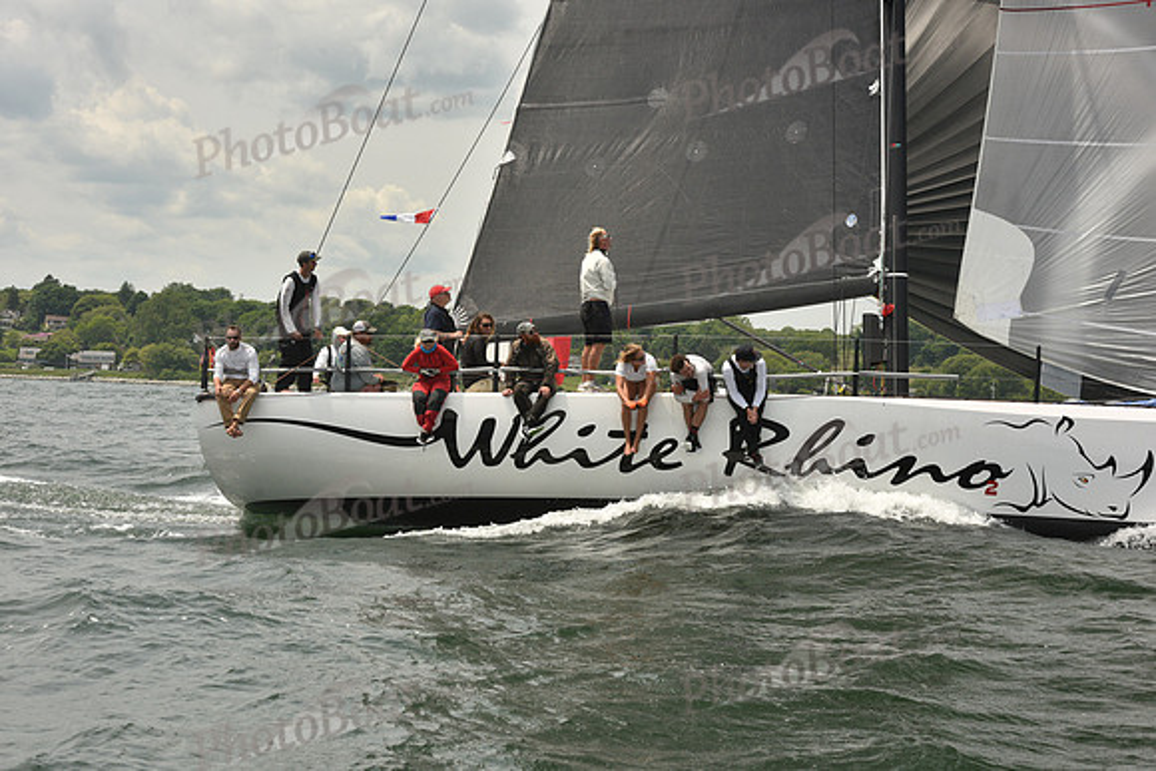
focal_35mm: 70
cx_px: 578
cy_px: 386
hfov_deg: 28.8
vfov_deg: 19.5
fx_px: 2248
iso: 400
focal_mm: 70
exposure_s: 1/1000
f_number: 11
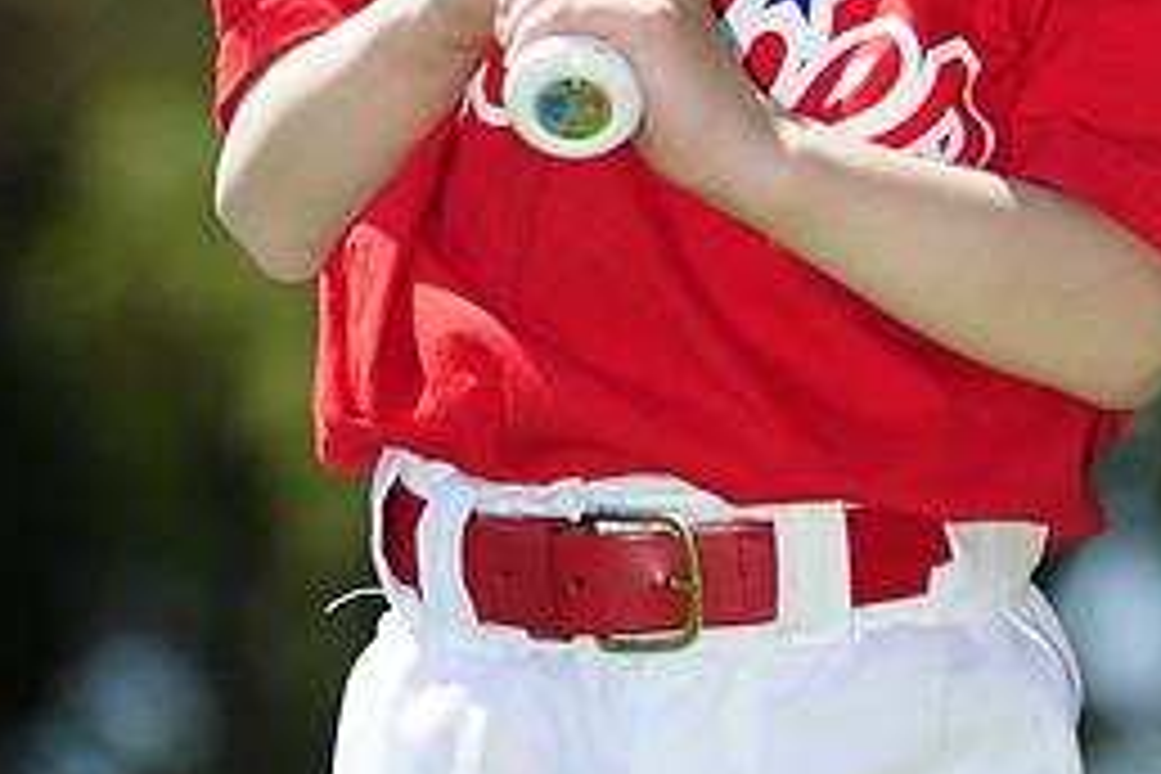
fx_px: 13580
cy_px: -464
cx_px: 848
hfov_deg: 4.9
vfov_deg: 3.3
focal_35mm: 421
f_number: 3.5
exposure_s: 1/2000
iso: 200
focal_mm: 125
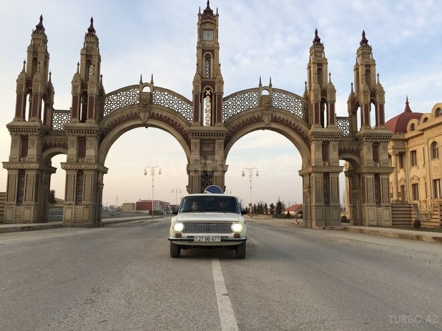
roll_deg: +0.4
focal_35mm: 29
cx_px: 221
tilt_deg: +5.5
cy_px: 166
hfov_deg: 61.7
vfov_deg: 48.2
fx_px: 370
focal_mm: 4.15
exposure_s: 1/348
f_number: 2.2
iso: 32
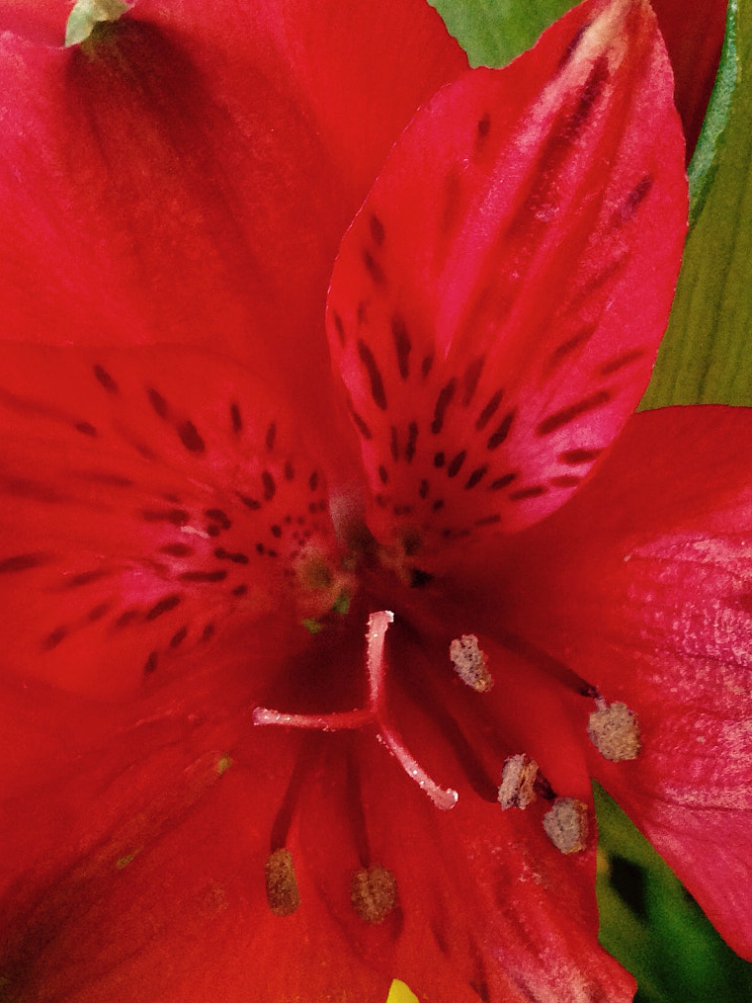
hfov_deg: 28.0
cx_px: 349
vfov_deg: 36.8
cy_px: 538
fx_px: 1507
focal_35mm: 52
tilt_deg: -55.5
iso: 250
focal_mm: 4.12
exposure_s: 1/20
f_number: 2.4
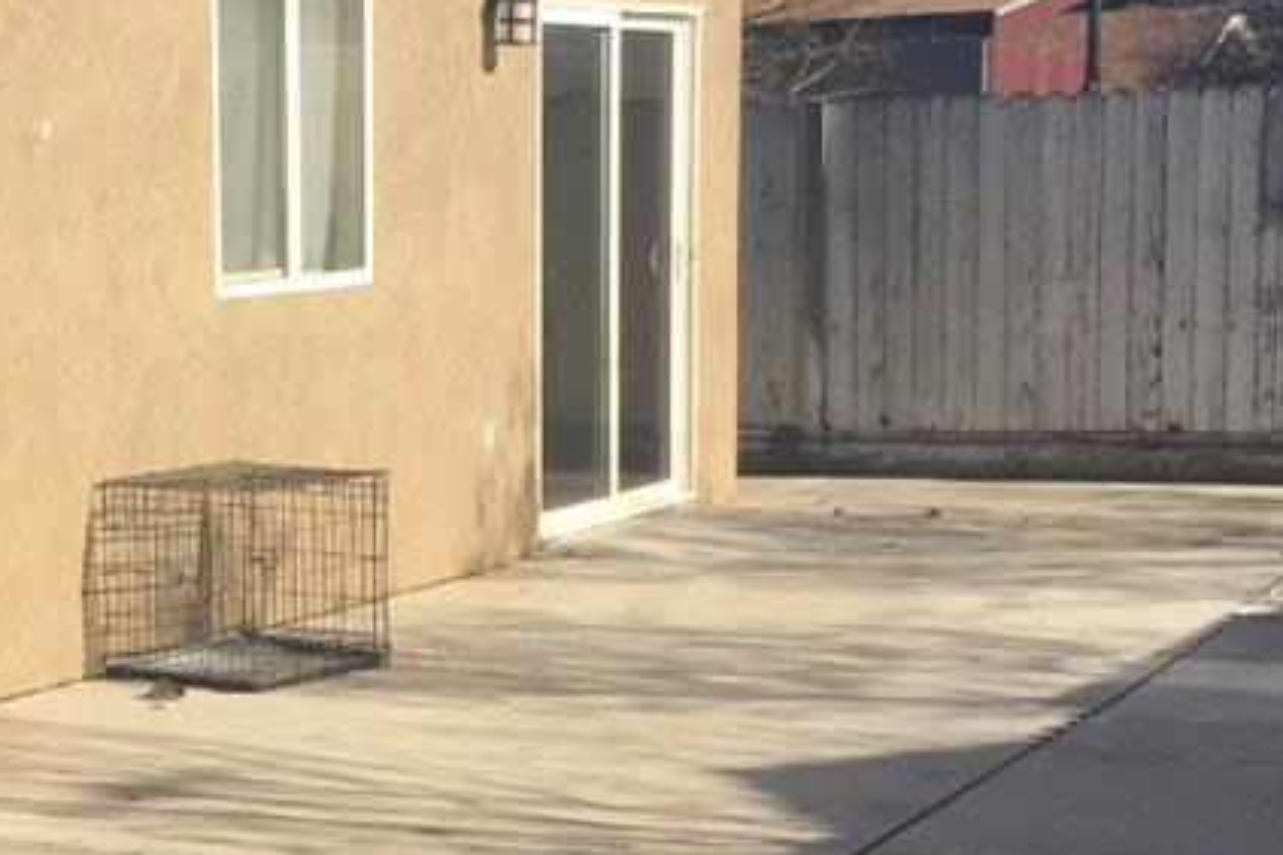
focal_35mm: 107
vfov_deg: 12.6
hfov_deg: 18.9
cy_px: 849
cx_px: 221
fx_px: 3813
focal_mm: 4.15
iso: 25
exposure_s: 1/1374
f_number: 2.2
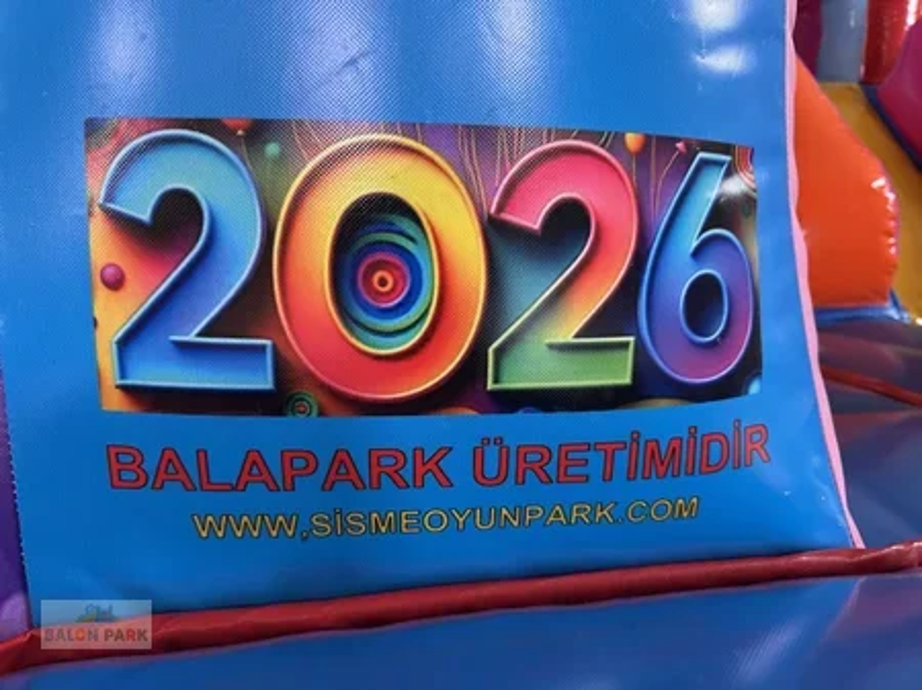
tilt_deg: -8.1
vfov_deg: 56.8
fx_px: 639
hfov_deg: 71.6
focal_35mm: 24
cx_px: 461
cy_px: 345
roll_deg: -0.3
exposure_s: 1/60
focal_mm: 6.86
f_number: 1.78
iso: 320
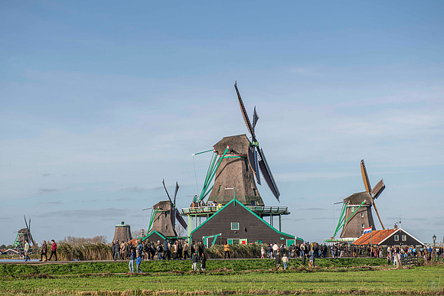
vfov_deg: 17.0
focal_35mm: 80
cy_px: 165
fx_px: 989
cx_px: 211
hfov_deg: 25.3
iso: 64
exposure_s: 1/640
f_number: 5.6
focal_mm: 70
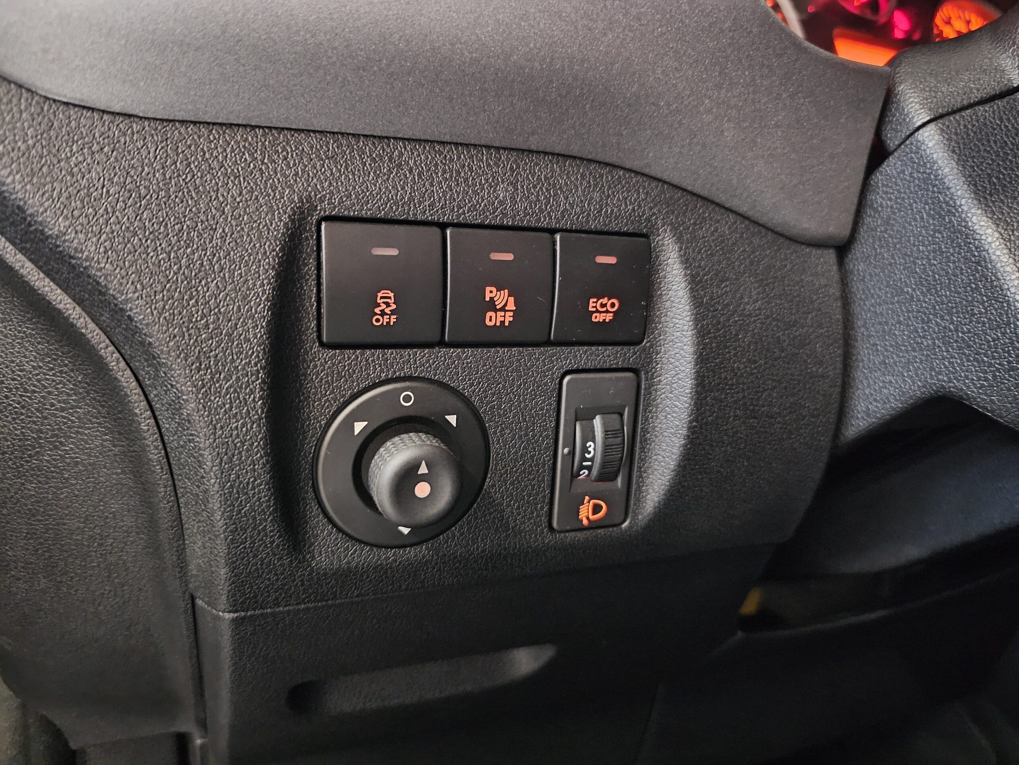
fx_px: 677
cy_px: 382
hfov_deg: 73.9
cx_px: 510
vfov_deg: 58.9
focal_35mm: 23
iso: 3200
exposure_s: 1/16.7
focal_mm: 6.3
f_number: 1.7
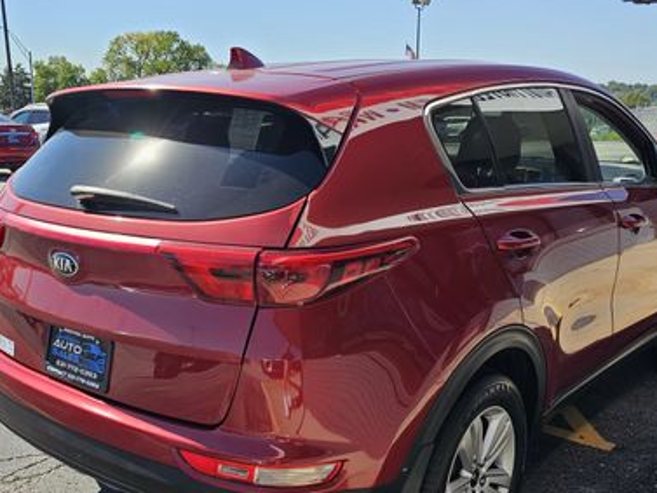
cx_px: 289
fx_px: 740
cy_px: 298
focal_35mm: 39
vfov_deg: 36.7
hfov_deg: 47.7
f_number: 1.7
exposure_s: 1/474
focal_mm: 6.3
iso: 10
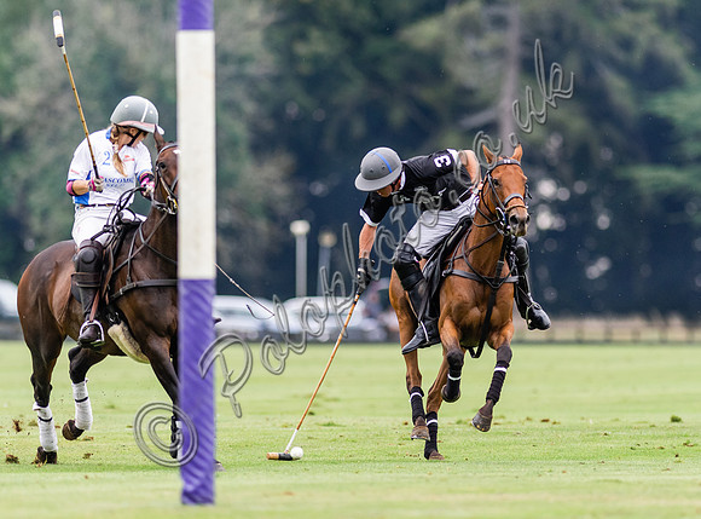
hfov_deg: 3.9
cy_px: 278
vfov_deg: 2.9
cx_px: 416
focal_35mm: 516
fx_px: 10393
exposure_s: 1/1600
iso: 640
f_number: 2.8
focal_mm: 300
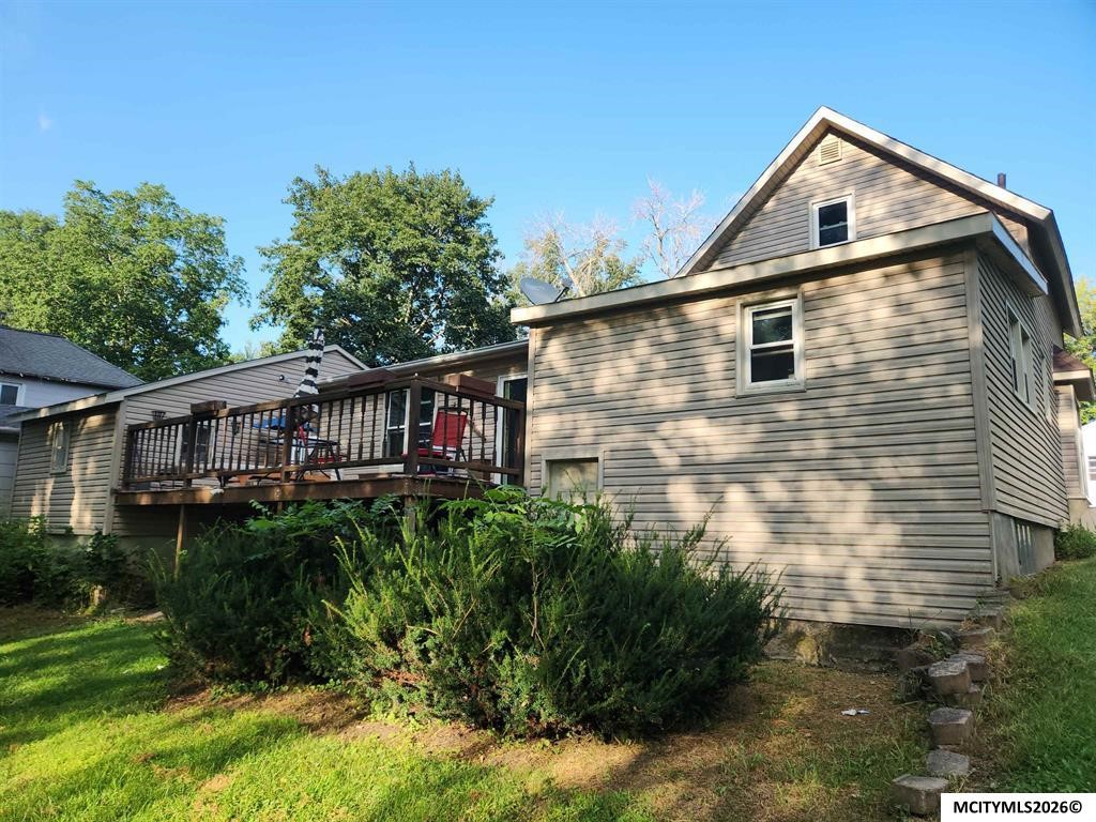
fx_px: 728
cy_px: 411
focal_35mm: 23
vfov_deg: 58.9
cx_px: 548
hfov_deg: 73.9
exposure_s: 1/365
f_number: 1.8
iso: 20
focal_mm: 5.4
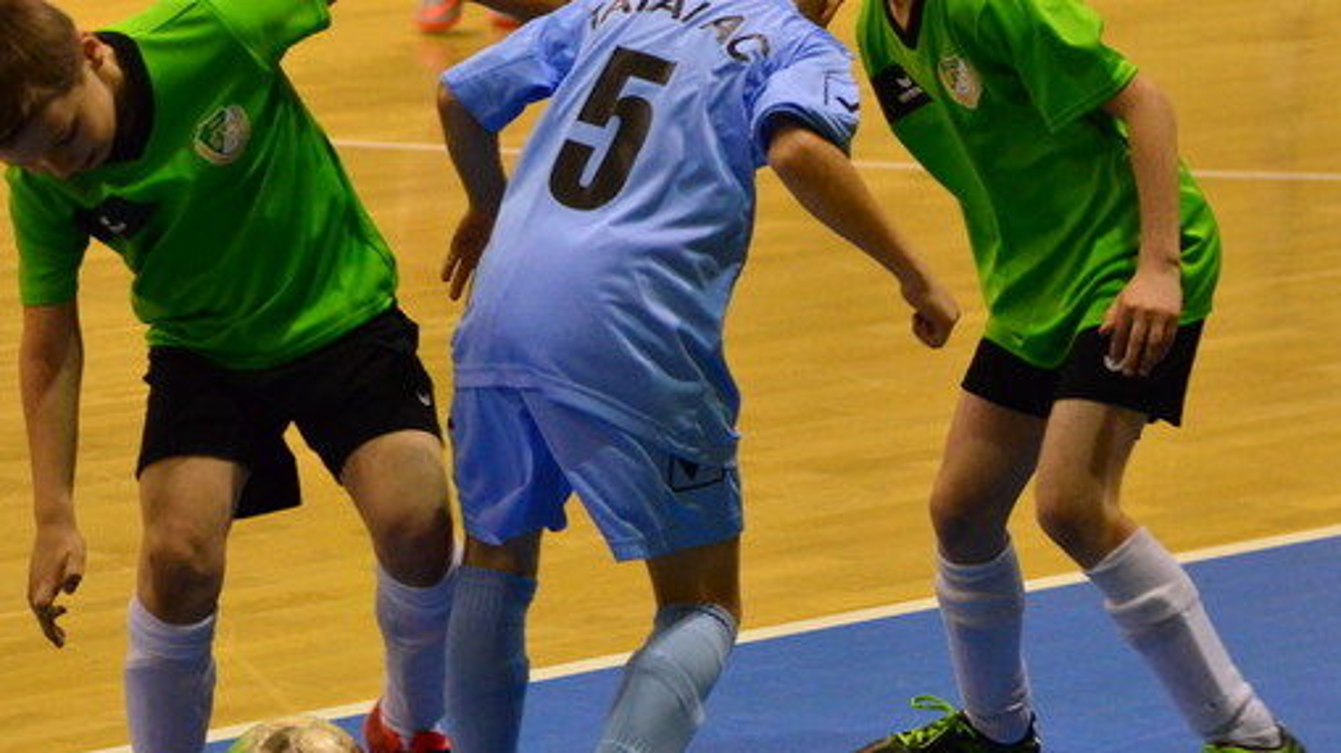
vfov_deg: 4.0
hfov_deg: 7.2
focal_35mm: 301
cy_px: 424
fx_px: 10700
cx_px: 506
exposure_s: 1/500
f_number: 4.8
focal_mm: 122
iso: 4000
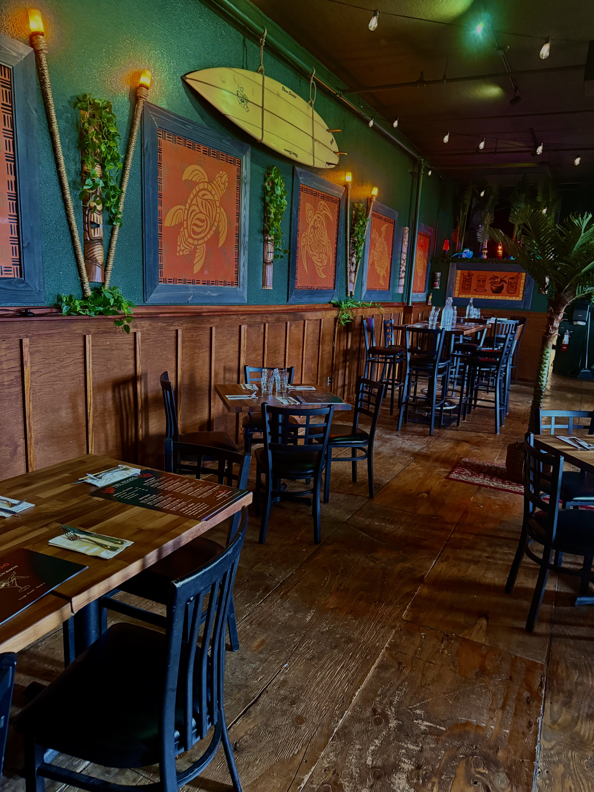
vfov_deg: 71.6
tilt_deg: -10.7
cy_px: 396
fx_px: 549
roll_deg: -3.0
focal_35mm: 24
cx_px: 297
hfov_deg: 56.8
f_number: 1.78
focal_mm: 6.76
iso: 800
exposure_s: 1/30
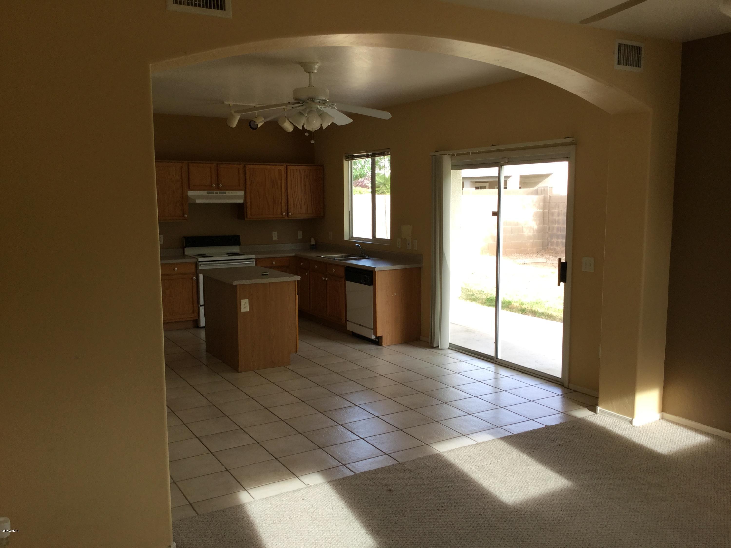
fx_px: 655
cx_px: 366
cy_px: 274
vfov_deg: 45.4
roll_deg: -0.2
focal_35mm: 31
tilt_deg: -8.5
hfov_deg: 58.4
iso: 25
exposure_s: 1/60
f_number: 2.4
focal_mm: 3.3
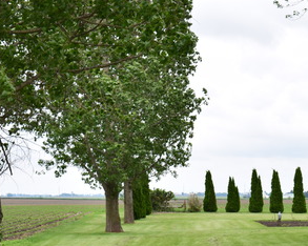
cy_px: 189
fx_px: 1066
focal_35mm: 117
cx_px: 327
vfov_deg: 13.1
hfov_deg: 16.0
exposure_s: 1/400
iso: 400
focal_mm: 38
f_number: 11
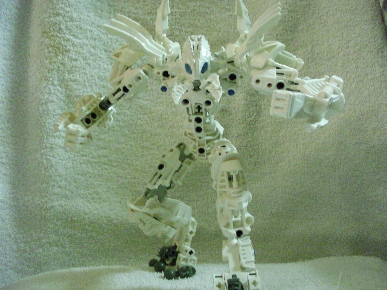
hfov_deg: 49.0
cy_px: 145
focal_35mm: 38
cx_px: 194
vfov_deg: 37.7
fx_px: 425
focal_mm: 6.3
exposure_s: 1/18
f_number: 3.1
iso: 1600
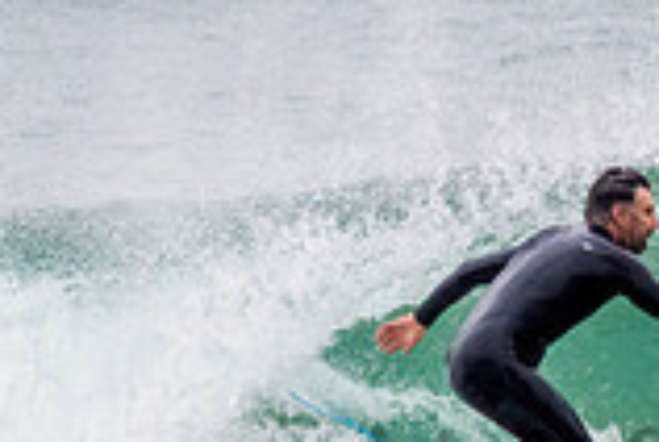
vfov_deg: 0.6
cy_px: 307
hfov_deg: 0.9
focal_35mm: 2249
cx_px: 641
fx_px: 41246
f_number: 5.6
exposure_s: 1/1000
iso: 800
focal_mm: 500
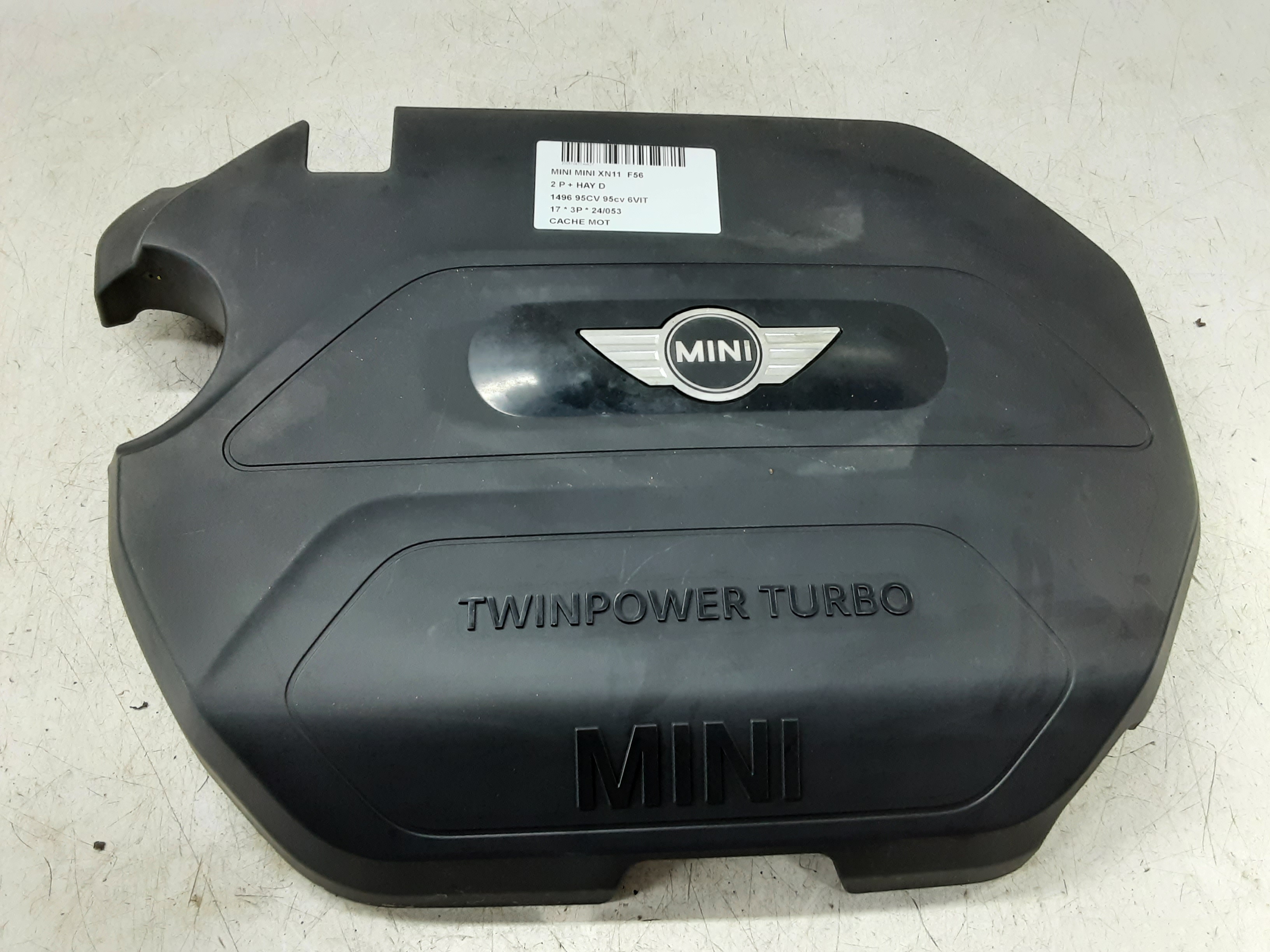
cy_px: 476
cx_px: 635
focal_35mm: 27
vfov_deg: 51.4
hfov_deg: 65.3
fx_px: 991
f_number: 1.9
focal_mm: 2.91
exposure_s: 1/33
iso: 160
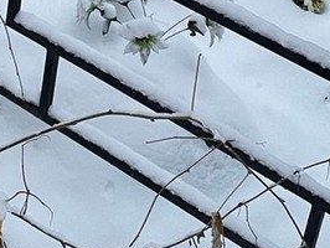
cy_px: -114
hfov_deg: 19.6
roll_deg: -4.5
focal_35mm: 100
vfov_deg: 14.0
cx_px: 181
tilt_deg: -14.5
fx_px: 954
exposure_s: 1/72
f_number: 1.6
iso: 125
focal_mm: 4.2
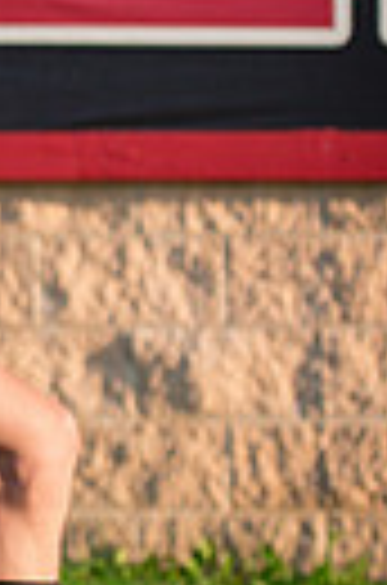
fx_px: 3939
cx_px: -225
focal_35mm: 243
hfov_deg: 5.6
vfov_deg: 8.5
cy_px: 130
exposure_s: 1/4000
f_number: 2.8
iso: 800
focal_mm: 70
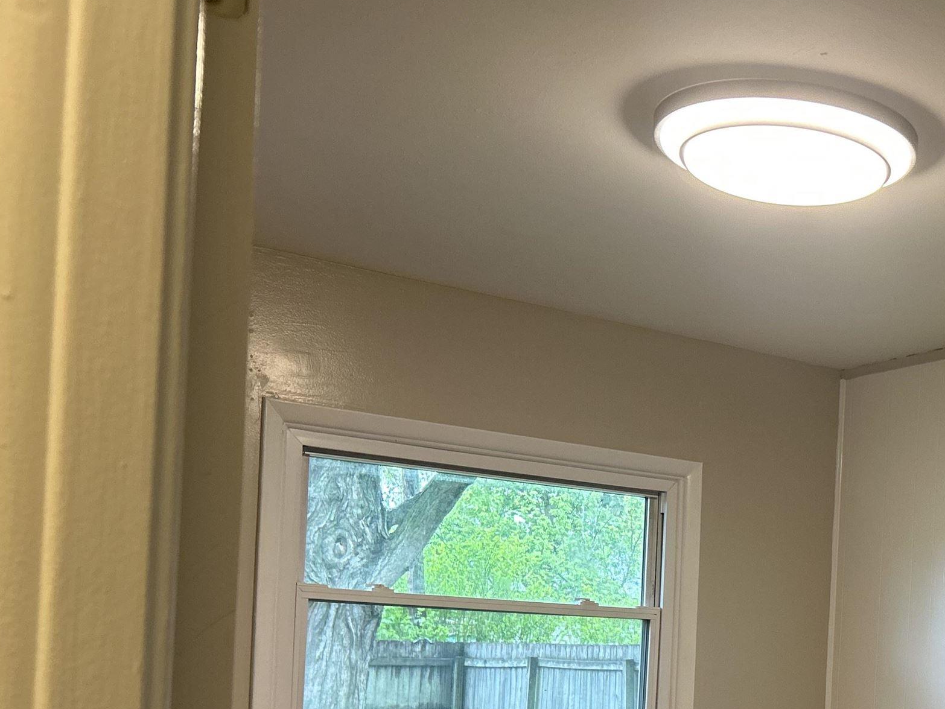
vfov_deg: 27.5
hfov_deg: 34.6
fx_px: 1392
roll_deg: -2.1
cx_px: 912
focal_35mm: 51
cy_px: 638
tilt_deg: -0.2
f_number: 1.5
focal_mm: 5.7
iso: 125
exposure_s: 1/120
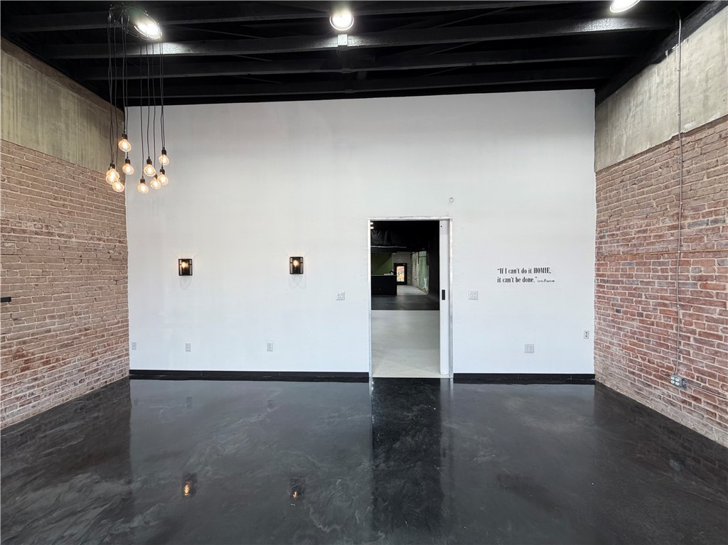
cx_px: 364
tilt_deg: -1.2
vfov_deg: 85.6
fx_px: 294
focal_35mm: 14
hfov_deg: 102.1
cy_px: 272
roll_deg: +0.9
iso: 40
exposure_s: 1/120
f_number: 2.2
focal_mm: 2.22
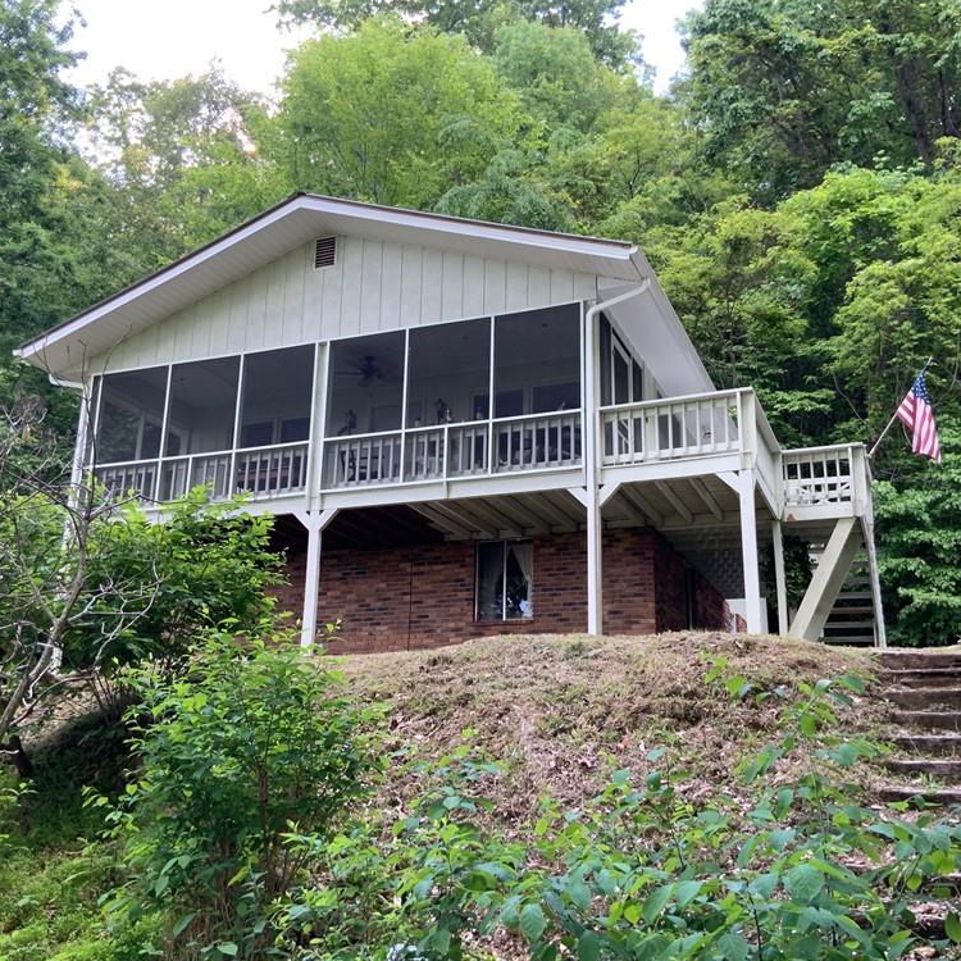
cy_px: 489
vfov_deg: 47.2
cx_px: 480
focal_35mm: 35
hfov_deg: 47.2
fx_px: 1099
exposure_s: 1/122
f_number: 1.8
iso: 20
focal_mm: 3
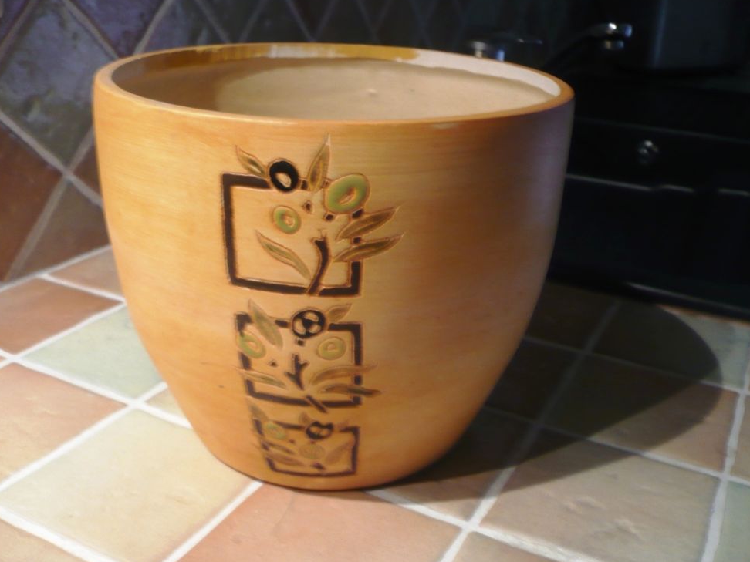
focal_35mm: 36
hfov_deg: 51.4
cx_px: 375
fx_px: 780
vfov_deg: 39.7
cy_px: 279
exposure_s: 1/8
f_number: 2.8
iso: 200
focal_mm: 5.8
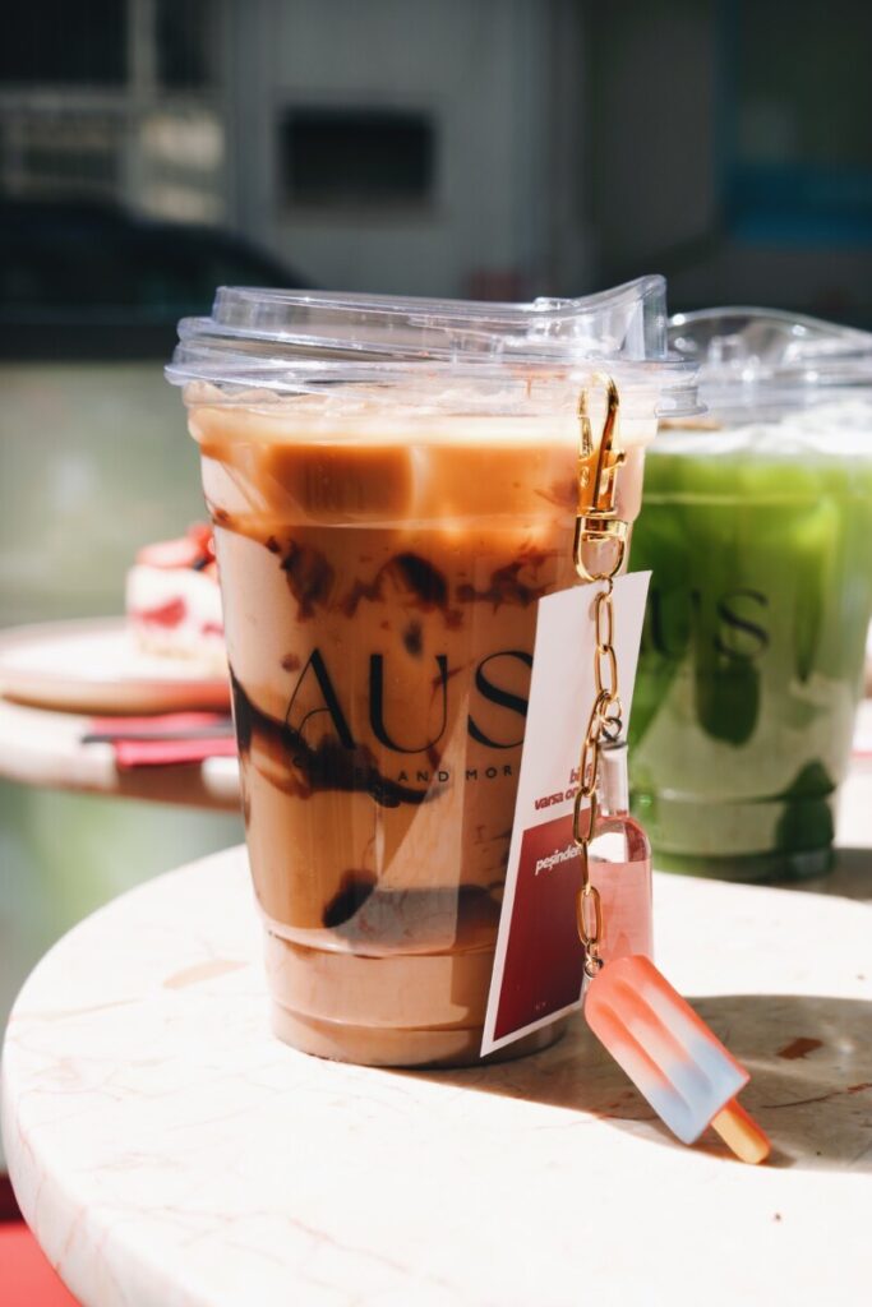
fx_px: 1780
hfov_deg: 27.5
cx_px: 436
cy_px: 654
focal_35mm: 49
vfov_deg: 40.3
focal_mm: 32.5
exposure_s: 1/400
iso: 160
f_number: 5.6
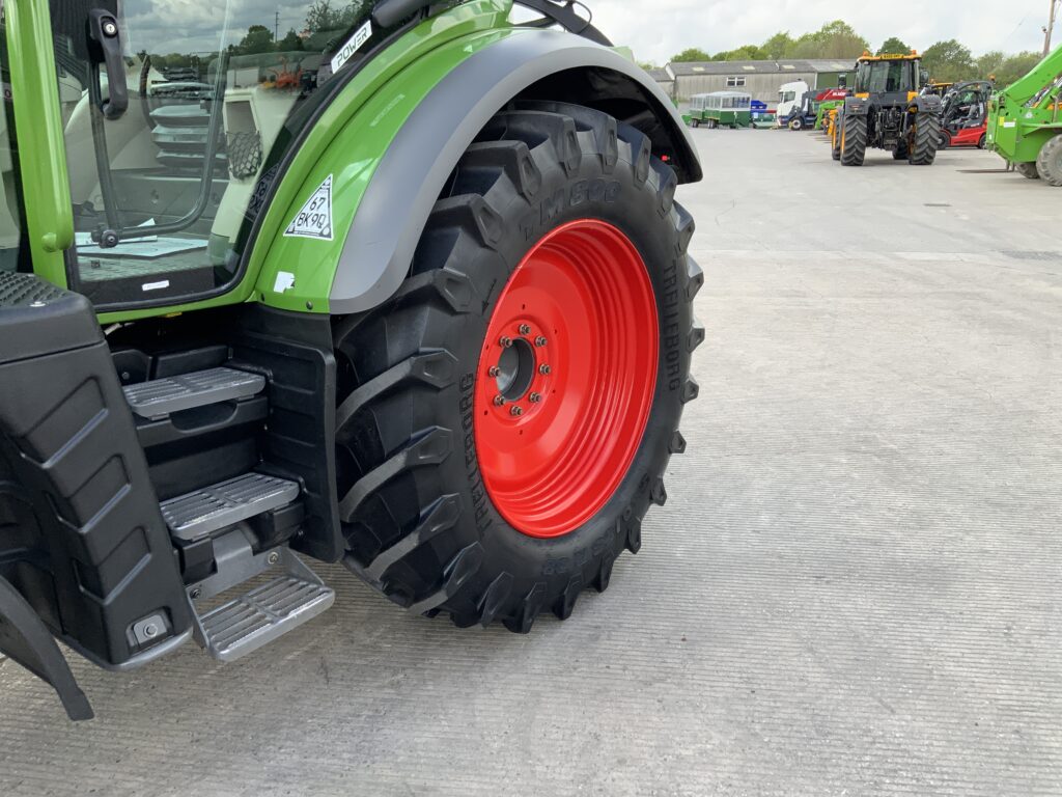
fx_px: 890
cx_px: 531
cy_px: 398
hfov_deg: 61.7
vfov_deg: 48.2
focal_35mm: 29
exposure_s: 1/394
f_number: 1.8
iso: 16
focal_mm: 3
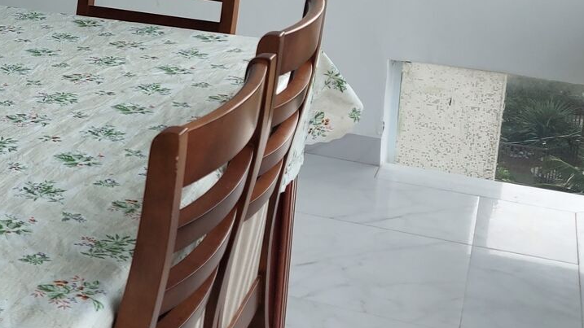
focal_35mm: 70
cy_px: 18
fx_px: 1084
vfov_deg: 16.9
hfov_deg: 28.1
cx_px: -18
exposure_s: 1/263
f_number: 1.8
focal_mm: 5.23
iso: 32
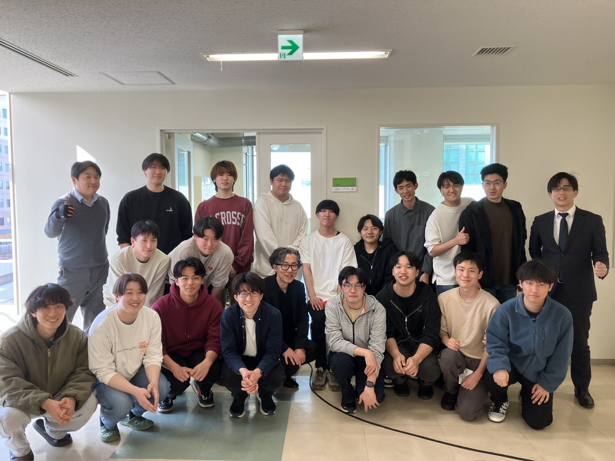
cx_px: 308
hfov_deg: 63.4
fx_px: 497
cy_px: 230
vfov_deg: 49.7
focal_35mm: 28
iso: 40
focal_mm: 3.99
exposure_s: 1/100
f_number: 1.8
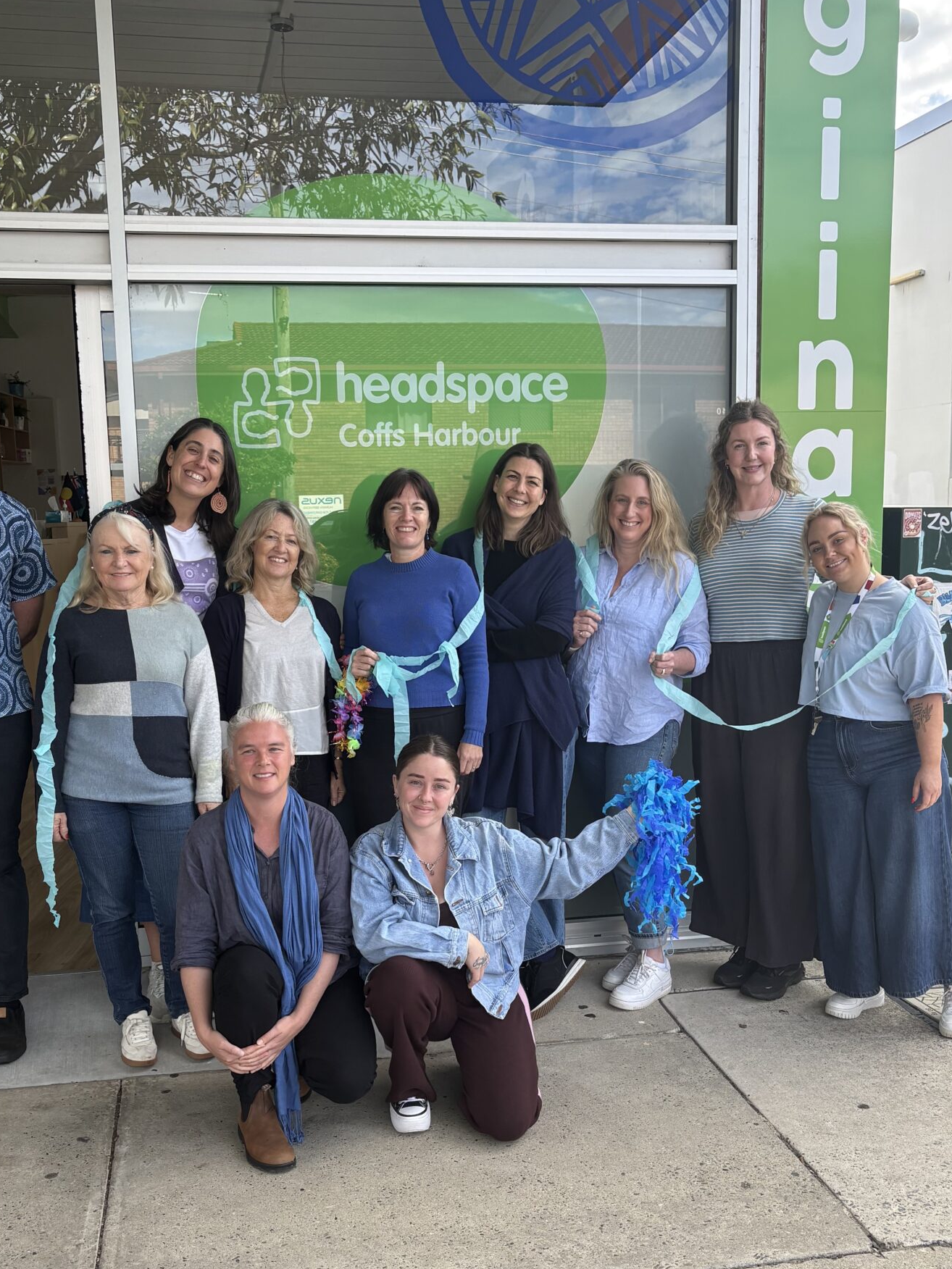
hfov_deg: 37.7
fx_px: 1393
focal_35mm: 38
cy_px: 737
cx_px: 455
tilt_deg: -8.0
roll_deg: +1.4
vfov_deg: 48.8
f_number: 1.6
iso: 64
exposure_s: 1/731
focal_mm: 5.96
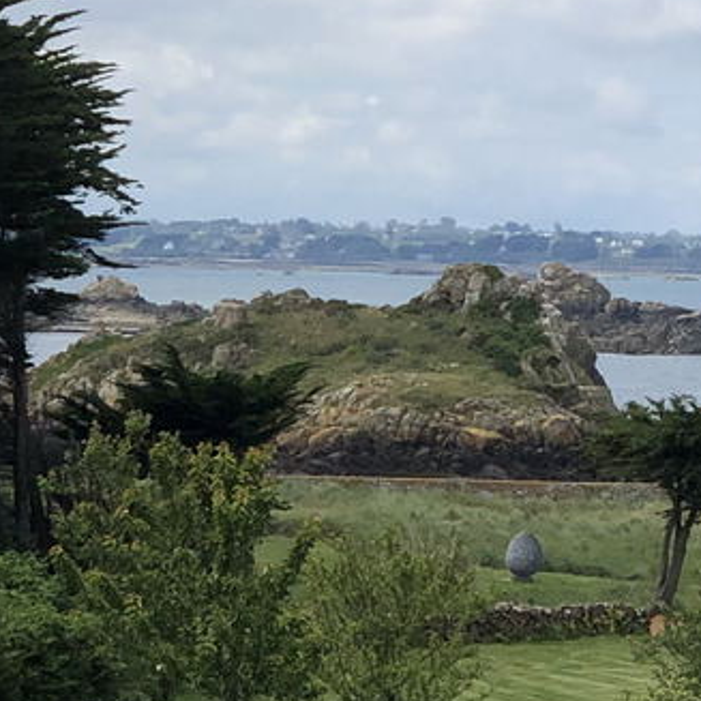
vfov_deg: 7.8
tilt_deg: +2.3
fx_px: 5155
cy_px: 94
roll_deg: -0.1
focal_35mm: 225
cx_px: 870
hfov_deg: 7.7
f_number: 2.4
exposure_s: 1/1656
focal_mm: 6
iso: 16
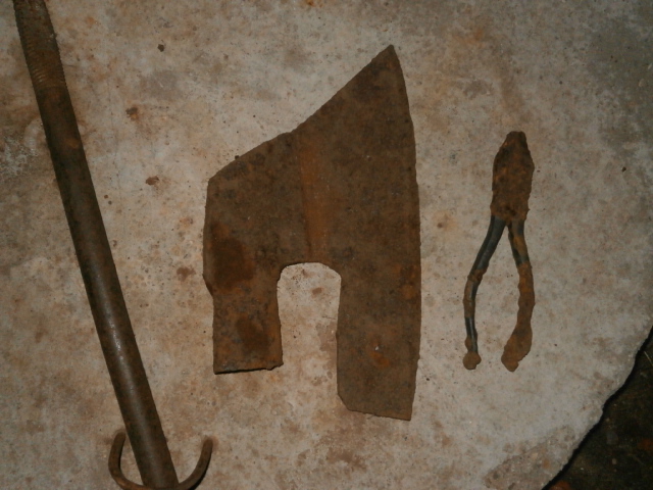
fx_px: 887
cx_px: 326
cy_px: 245
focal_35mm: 47
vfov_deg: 30.9
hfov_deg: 40.4
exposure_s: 1/250
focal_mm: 8.3
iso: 400
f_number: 3.4
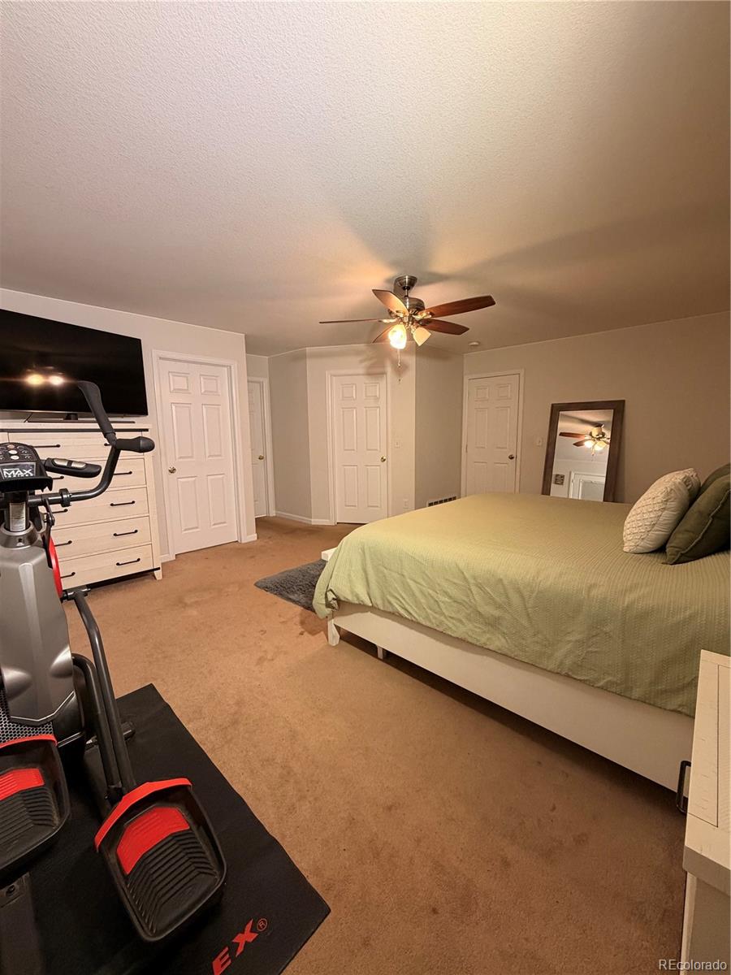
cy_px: 488
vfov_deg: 102.1
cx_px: 366
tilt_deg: -7.7
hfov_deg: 85.7
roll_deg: +1.1
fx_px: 394
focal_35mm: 14
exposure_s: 1/60
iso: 250
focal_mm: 2.22
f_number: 2.2
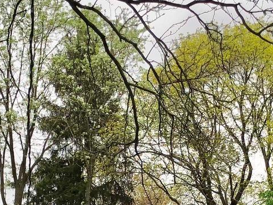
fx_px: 923
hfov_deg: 16.8
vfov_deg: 12.5
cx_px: 182
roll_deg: -0.8
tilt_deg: +11.7
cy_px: 210
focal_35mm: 117
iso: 20
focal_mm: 4
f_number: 1.8
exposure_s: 1/393
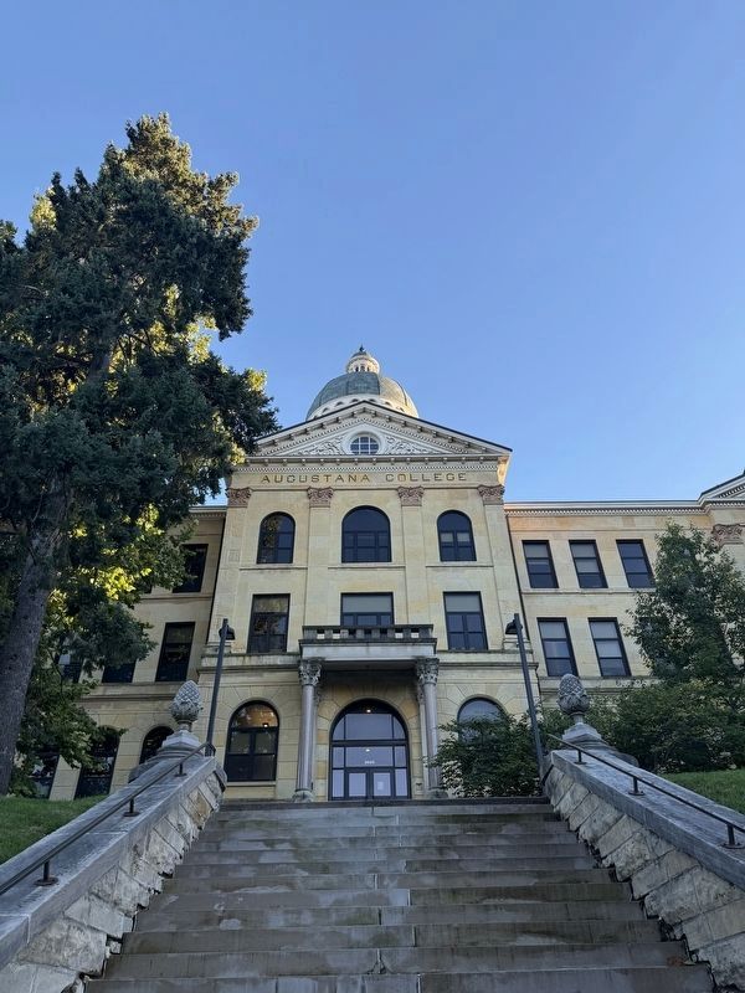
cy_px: 496
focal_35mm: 24
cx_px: 372
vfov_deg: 71.6
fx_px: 689
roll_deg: +0.6
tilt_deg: +38.6
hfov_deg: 56.8
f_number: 1.78
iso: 80
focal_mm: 6.76
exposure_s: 1/765
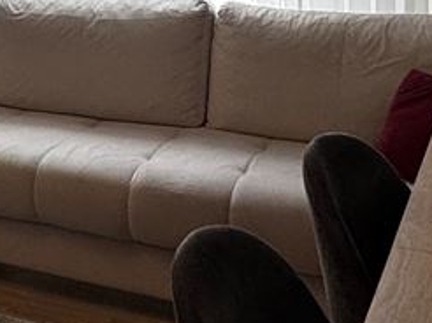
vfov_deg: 16.9
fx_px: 1022
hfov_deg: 21.8
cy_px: -95
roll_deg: +3.1
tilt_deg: -4.0
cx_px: -107
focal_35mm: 82
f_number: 2.2
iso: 80
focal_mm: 2.22
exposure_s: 1/100
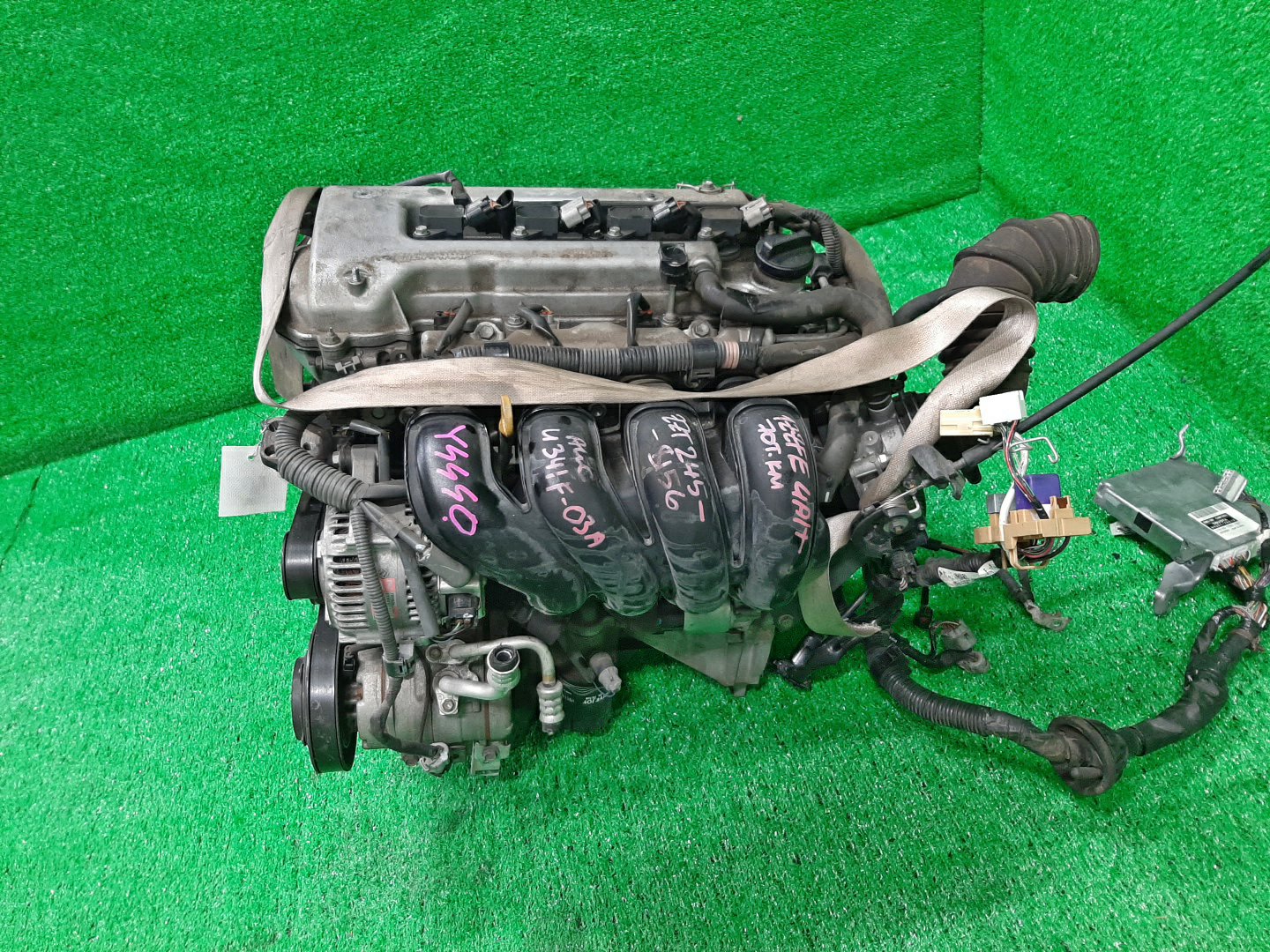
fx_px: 954
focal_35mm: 26
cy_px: 476
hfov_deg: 67.3
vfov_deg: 53.1
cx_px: 635
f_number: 1.7
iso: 158
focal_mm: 3.93
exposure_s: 1/50
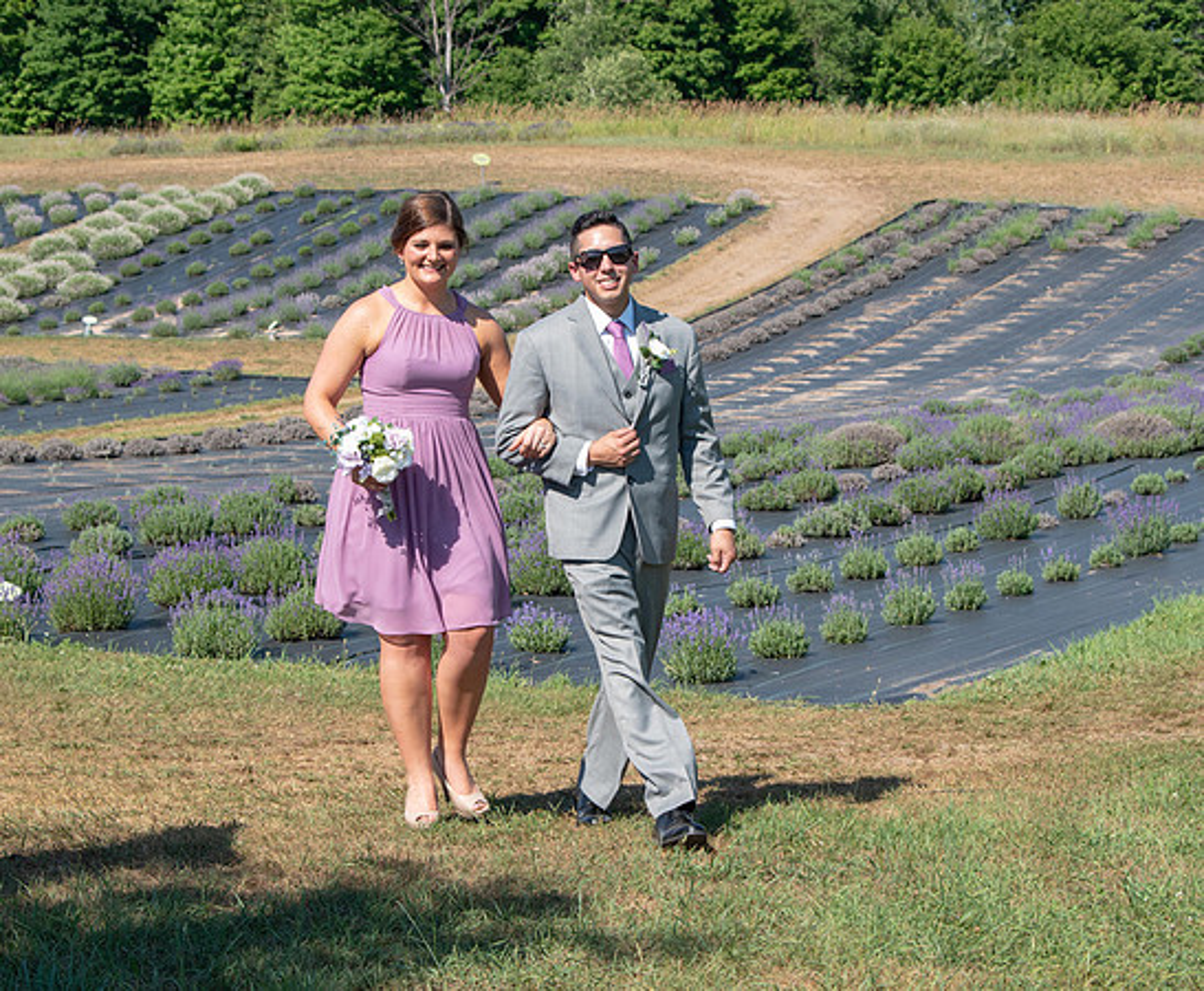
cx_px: 606
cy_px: 496
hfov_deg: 20.0
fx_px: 3406
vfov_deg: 16.5
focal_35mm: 95
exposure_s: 1/320
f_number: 9
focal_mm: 55
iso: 200
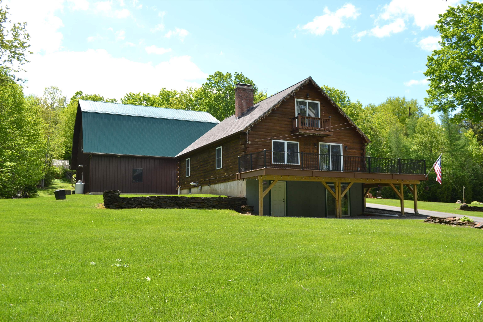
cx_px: 242
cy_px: 161
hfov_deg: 57.2
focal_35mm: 33
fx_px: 443
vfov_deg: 40.0
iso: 100
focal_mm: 22
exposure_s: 1/200
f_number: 8
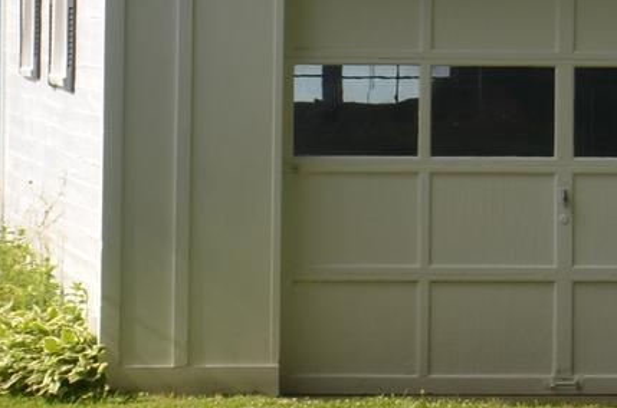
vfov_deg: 3.8
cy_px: -111
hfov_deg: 5.7
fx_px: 6122
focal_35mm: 358
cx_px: 781
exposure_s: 1/250
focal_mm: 50
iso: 100
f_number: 7.1
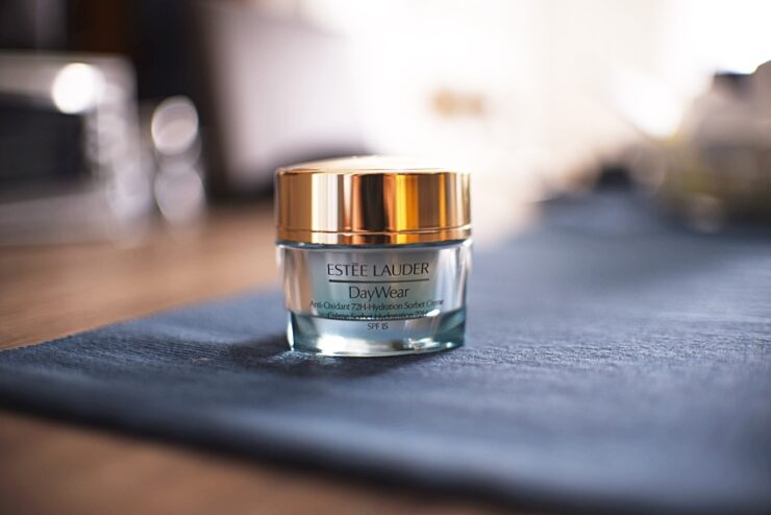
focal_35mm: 35
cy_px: 258
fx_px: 750
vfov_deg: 37.9
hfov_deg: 54.4
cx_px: 386
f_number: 1.8
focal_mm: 35
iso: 100
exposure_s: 1/50
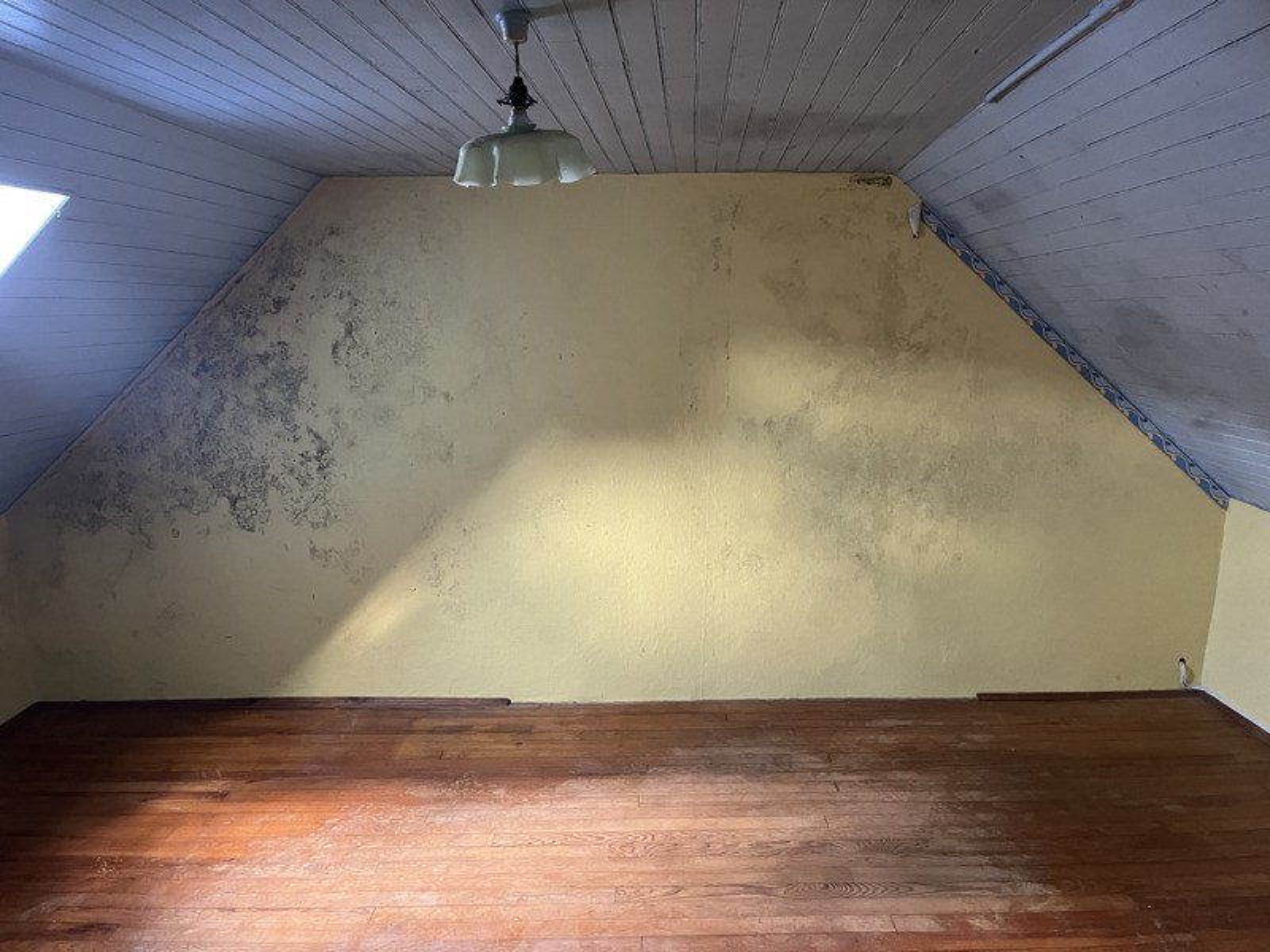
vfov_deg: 53.1
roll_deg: +1.3
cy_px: 476
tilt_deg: -11.1
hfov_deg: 67.3
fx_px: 954
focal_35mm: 26
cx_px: 635
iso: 500
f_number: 1.6
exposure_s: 1/60
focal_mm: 5.1
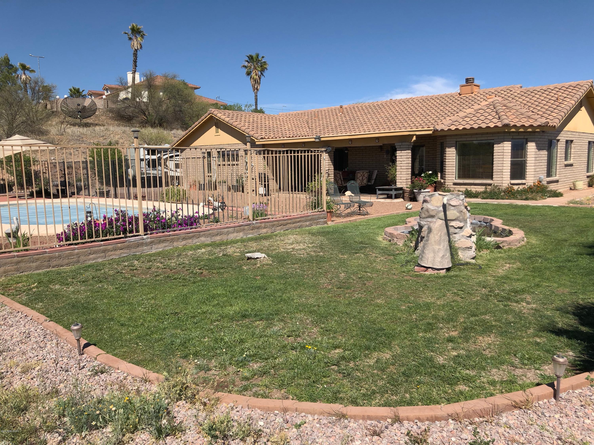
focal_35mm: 28
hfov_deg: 63.4
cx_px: 297
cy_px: 222
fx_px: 480
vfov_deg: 49.7
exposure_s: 1/2288
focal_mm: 4
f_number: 1.8
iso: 20
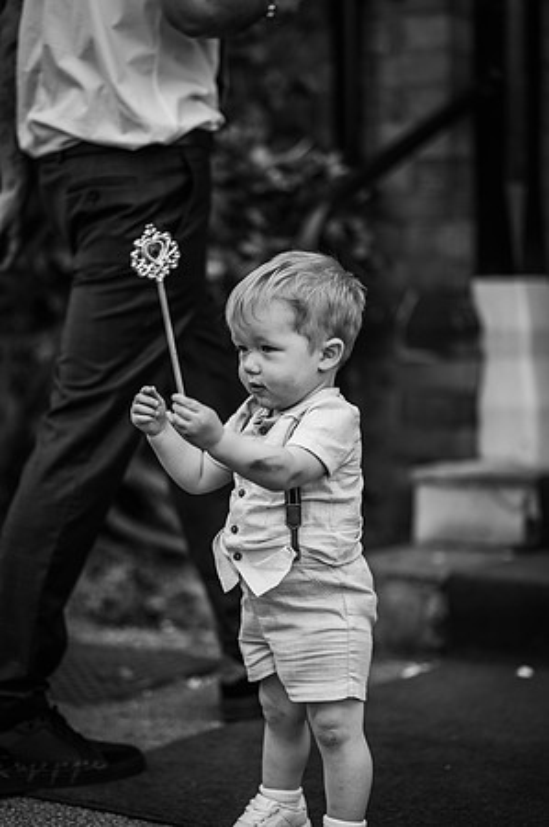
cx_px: 274
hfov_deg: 16.0
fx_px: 1949
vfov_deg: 23.9
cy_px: 414
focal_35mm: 85
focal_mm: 85
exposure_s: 1/400
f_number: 1.8
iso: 100
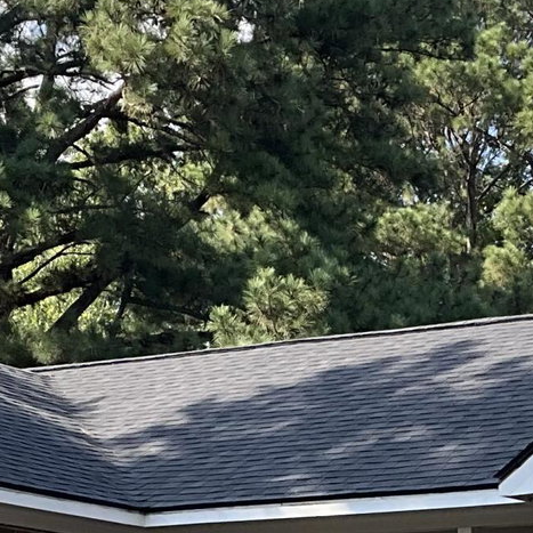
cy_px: 615
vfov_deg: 14.5
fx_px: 2038
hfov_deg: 14.9
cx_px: 377
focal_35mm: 117
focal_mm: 3
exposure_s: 1/500
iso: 25
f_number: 1.8
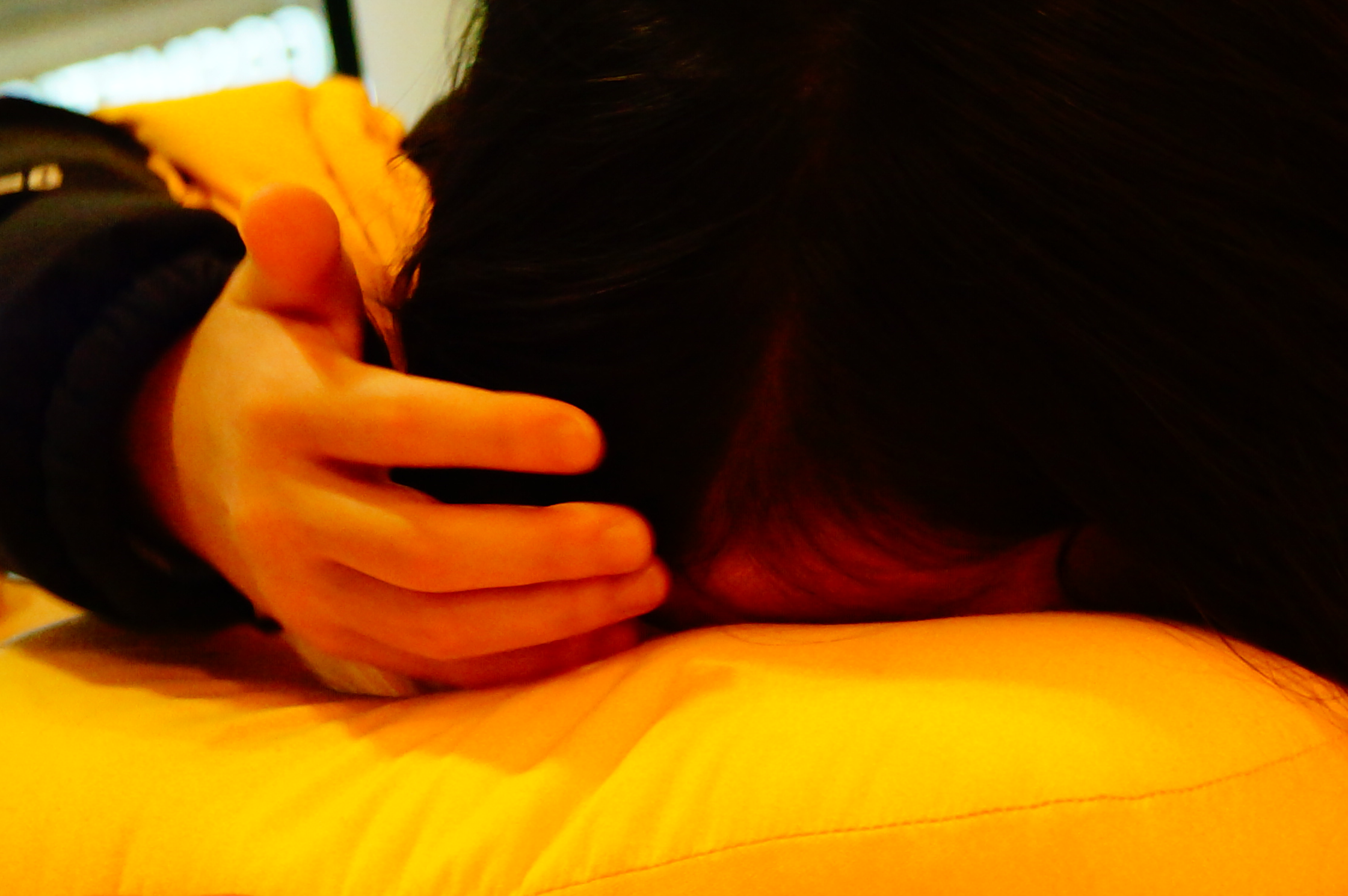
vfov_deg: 11.9
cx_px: 983
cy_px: 369
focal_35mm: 115
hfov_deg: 17.7
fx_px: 4305
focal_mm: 35
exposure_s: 1/60
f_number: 4.5
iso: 2000
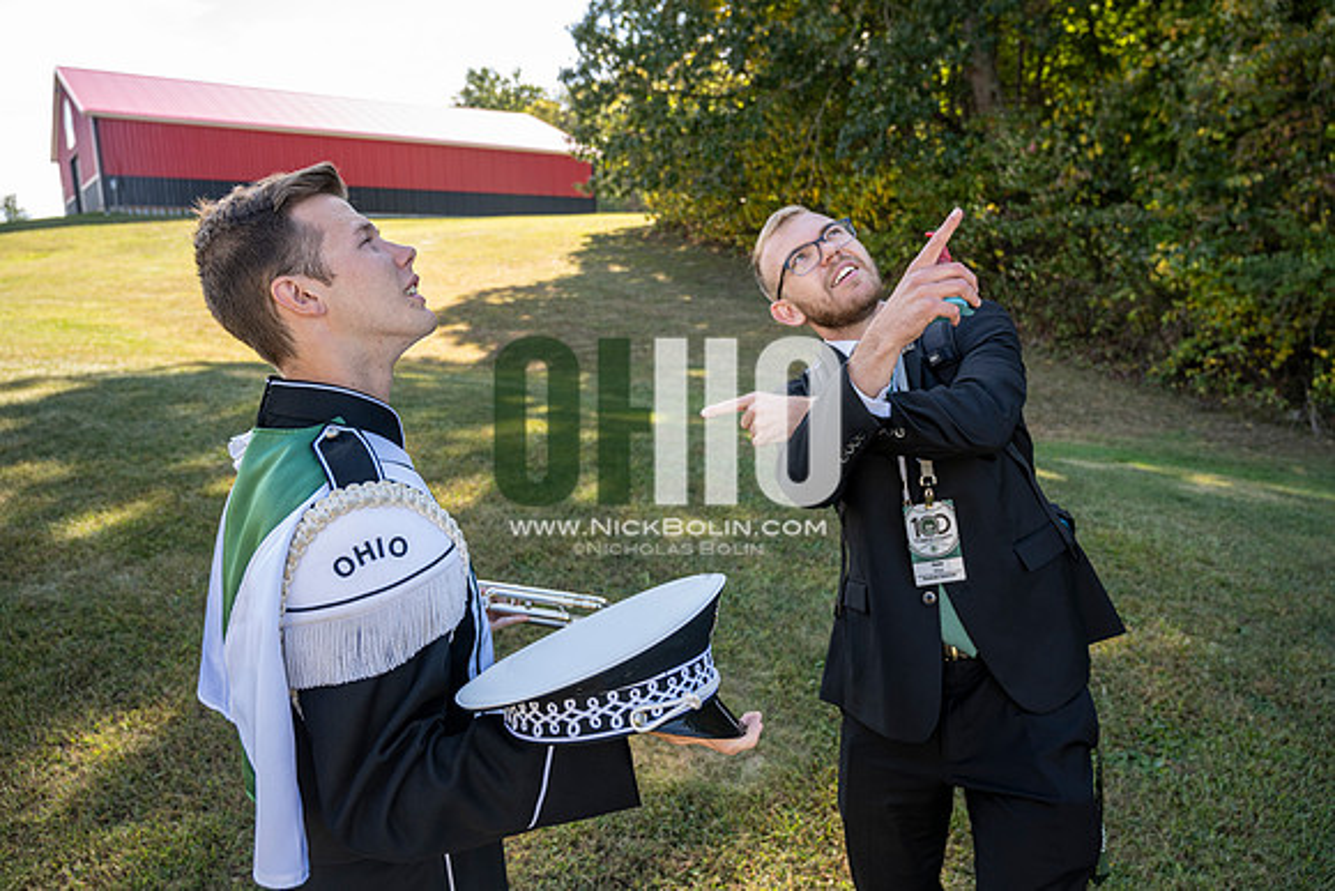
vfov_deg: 53.2
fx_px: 890
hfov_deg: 73.7
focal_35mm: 24
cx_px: 668
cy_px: 446
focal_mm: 24
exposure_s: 1/250
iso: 250
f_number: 4.5
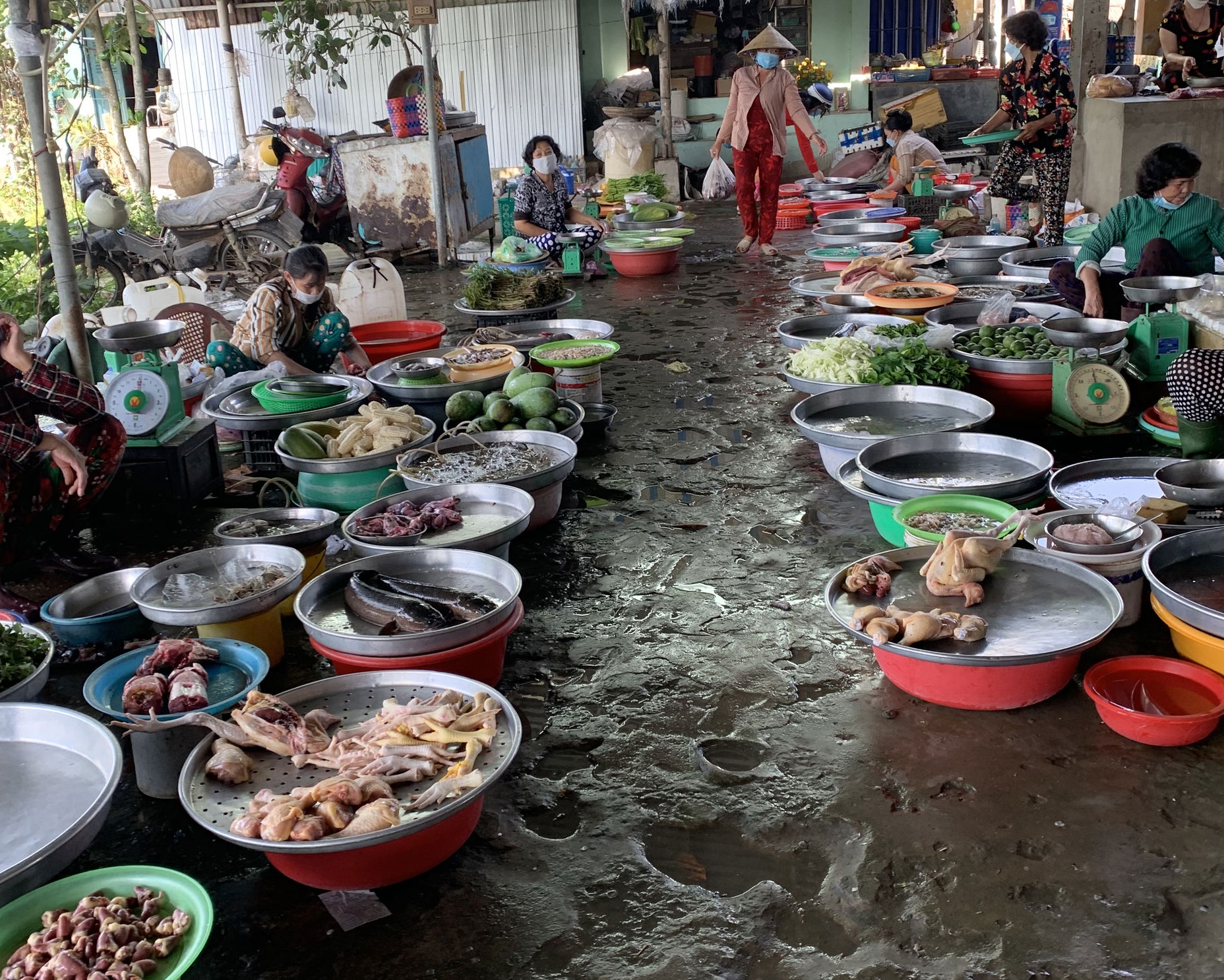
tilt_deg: -12.8
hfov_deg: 51.5
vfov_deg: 42.1
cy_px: 416
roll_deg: +3.7
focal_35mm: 35
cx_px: 593
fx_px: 1268
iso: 40
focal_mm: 4.25
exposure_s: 1/122
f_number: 1.8
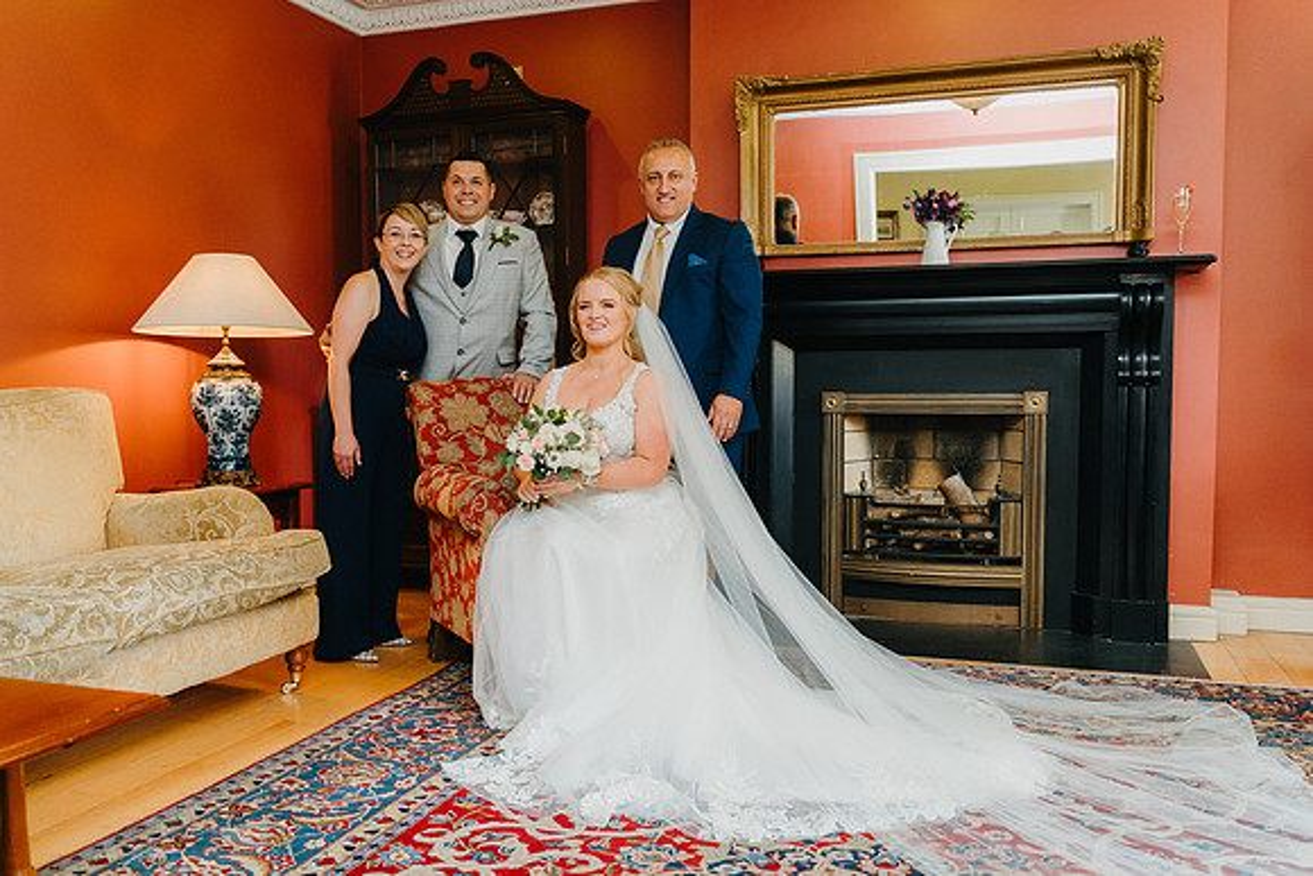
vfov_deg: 41.7
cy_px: 452
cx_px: 599
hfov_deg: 59.4
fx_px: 1149
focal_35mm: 32
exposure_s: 1/160
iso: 2500
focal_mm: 28
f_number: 2.8
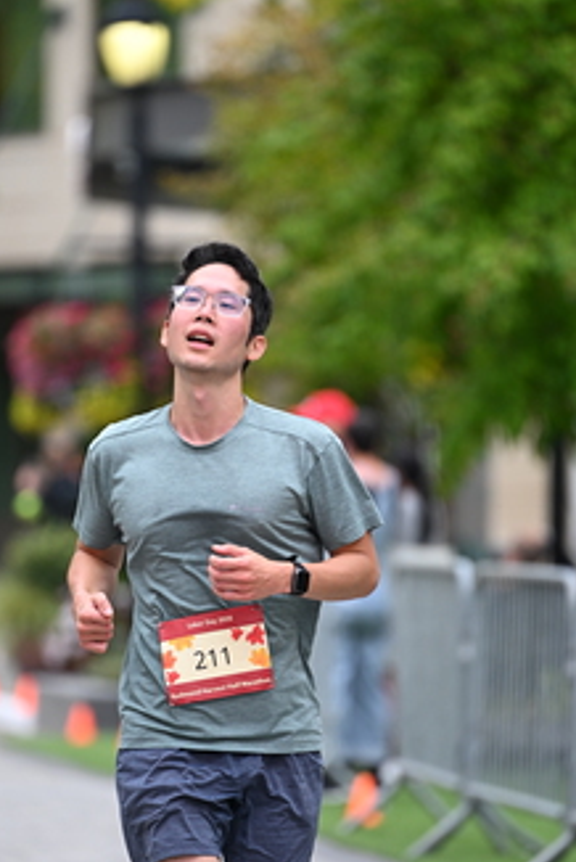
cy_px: 492
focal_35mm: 337
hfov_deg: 4.1
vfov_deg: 6.1
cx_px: 236
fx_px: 8070
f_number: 2.8
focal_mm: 200
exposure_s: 1/2000
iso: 640
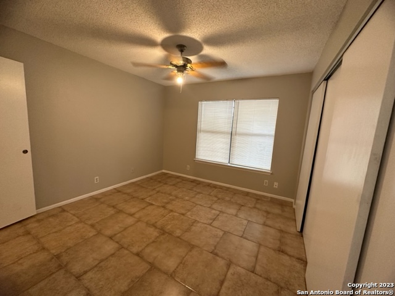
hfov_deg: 102.1
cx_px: 198
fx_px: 160
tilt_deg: -8.5
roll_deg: -3.0
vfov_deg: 85.7
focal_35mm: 14
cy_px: 148
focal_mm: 2.22
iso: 250
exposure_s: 1/60
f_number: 2.2
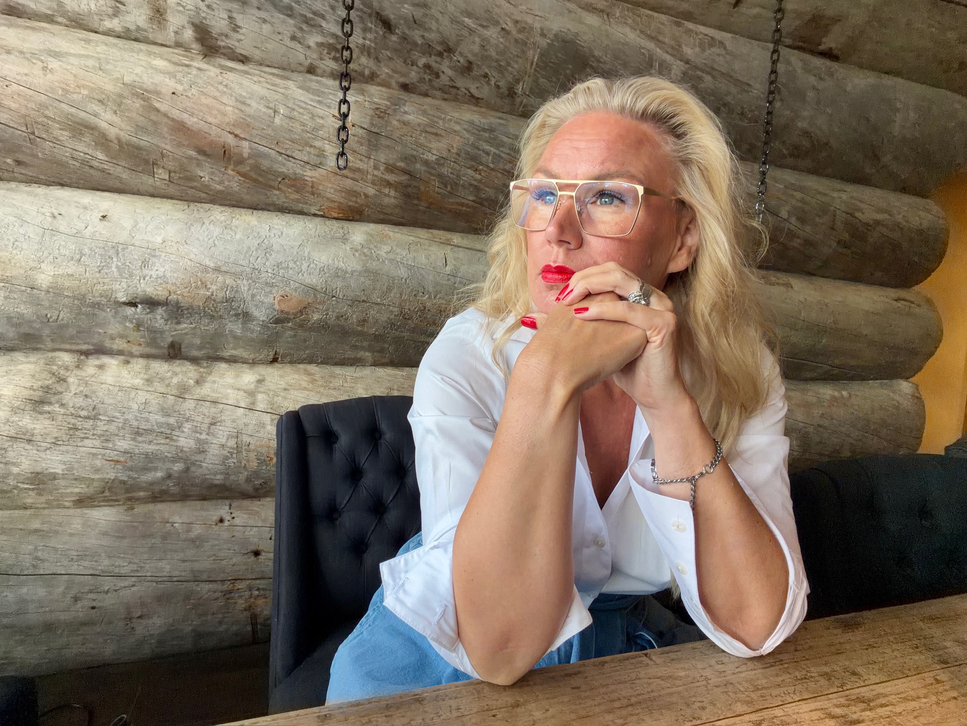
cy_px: 363
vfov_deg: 68.7
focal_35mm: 19
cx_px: 484
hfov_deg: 84.7
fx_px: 531
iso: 160
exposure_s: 1/60
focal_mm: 2.71
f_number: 1.9
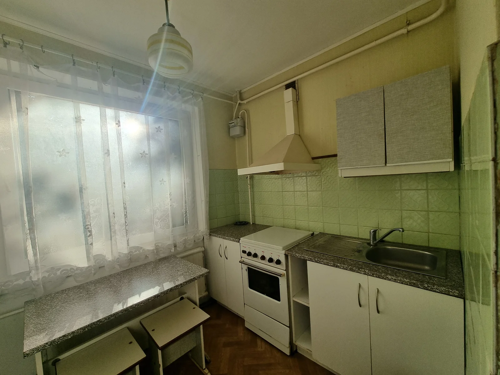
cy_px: 188
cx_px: 250
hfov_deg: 106.2
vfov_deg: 89.9
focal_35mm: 13
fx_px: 188
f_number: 2.2
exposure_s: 1/469
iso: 50
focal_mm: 2.2
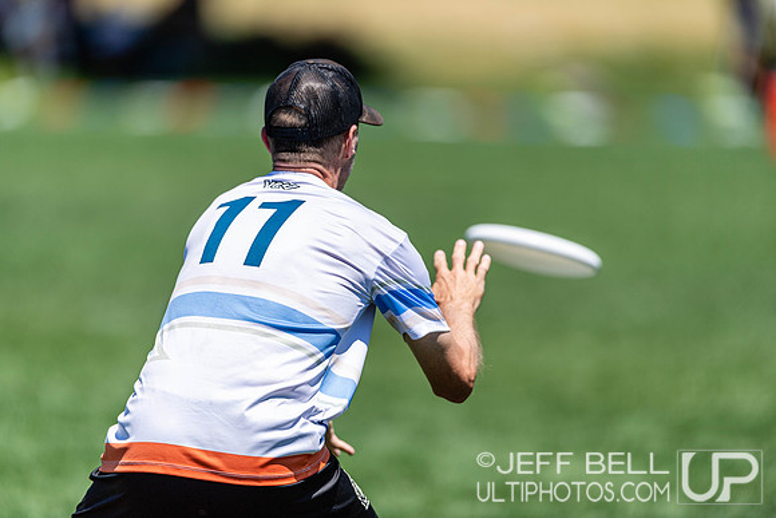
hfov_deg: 5.2
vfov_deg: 3.4
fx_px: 8624
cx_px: 388
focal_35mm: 400
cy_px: 259
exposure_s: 1/2500
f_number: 2.8
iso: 100
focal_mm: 400
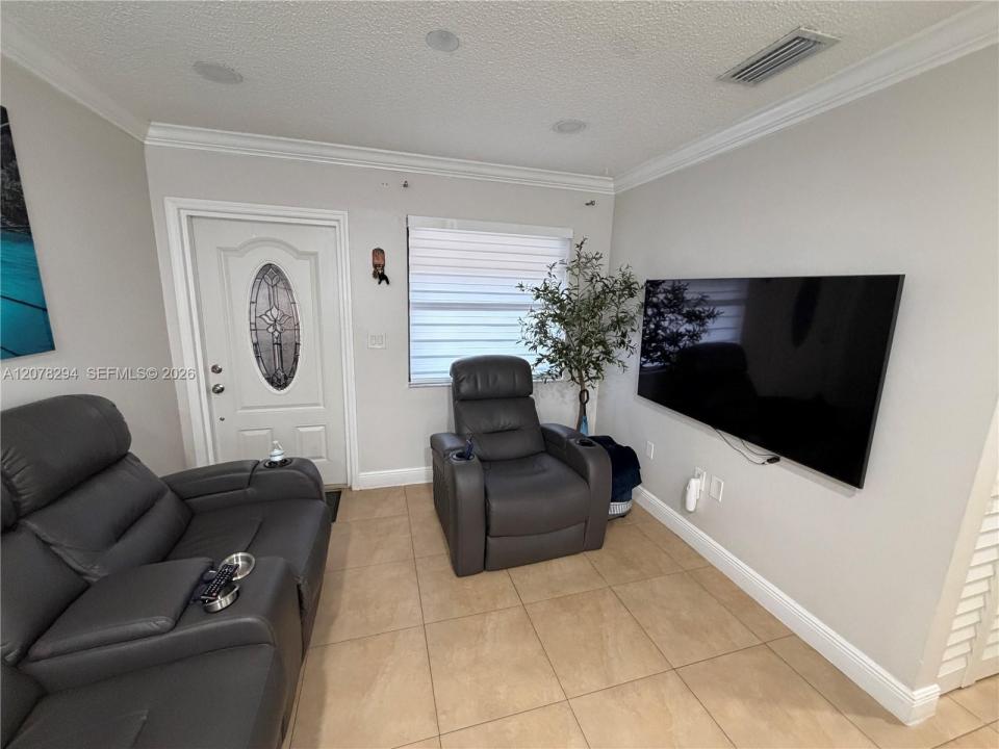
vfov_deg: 85.7
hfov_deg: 102.1
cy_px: 374
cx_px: 500
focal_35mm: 14
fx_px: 404
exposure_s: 1/60
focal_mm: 2.22
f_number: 2.2
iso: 500
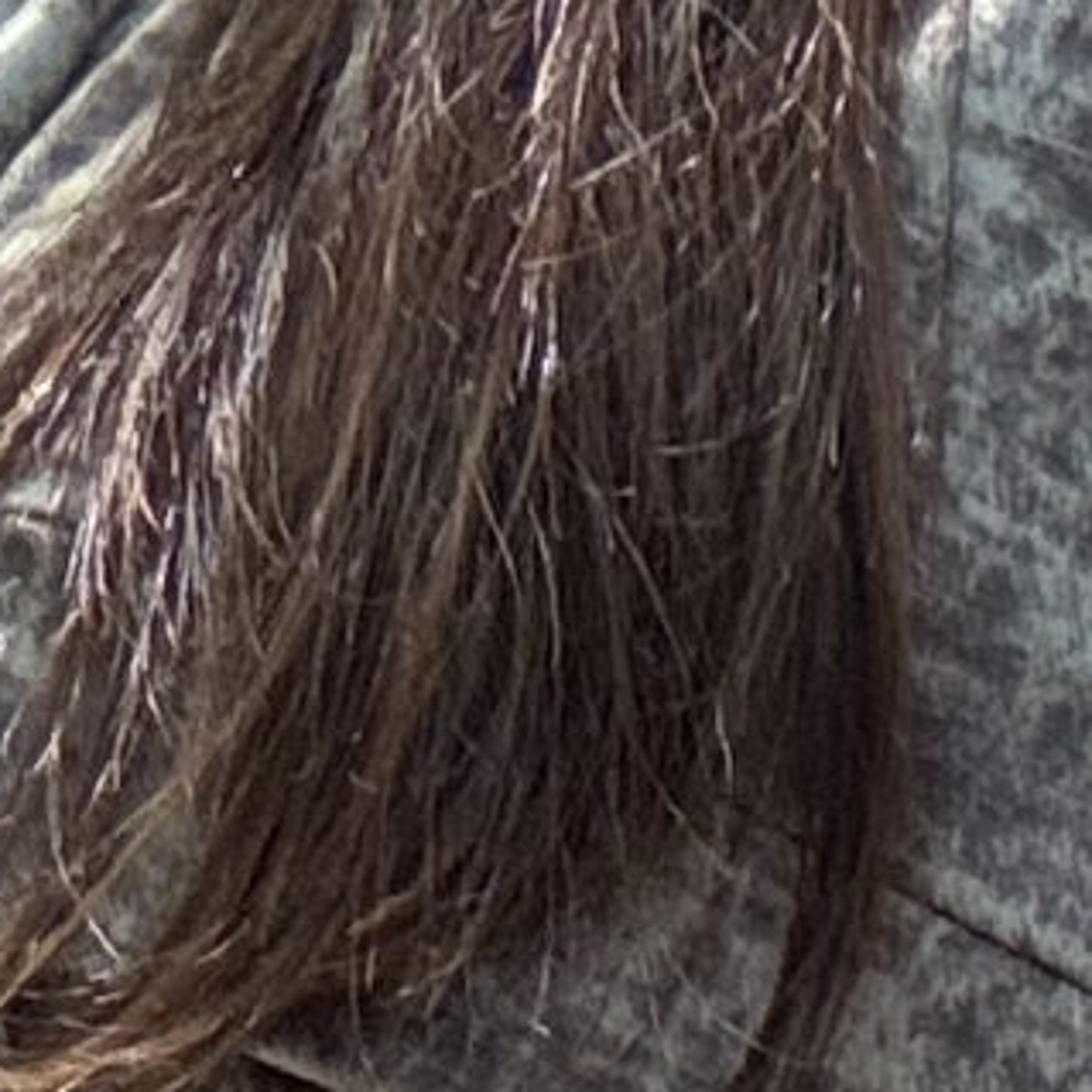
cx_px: 500
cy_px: 3800
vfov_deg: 7.0
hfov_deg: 8.2
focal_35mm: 213
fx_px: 7602
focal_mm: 2.69
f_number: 1.9
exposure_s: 1/50
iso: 160
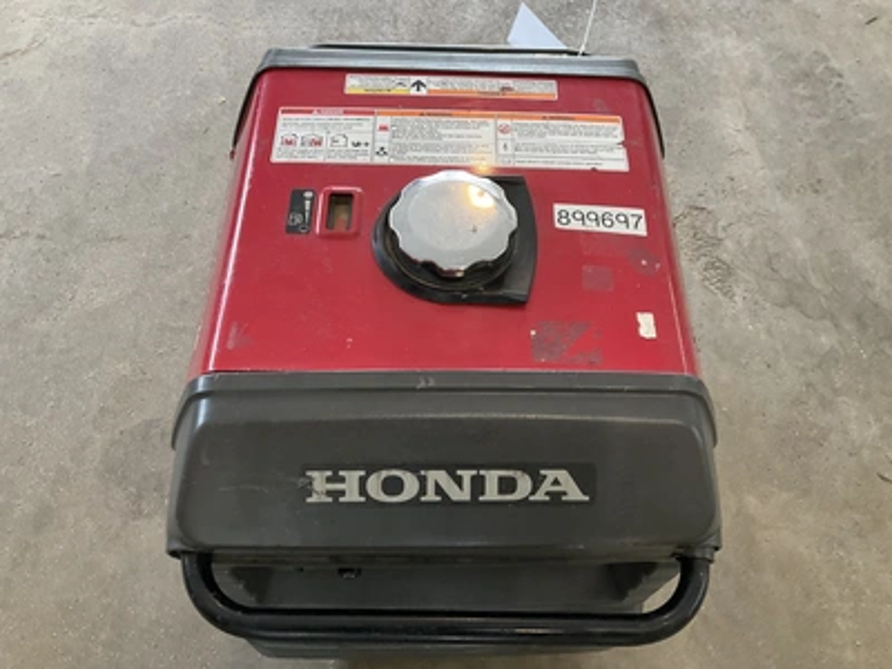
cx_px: 446
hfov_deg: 61.7
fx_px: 747
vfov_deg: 48.2
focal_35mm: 29
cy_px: 334
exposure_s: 1/60
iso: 160
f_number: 1.8
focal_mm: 3
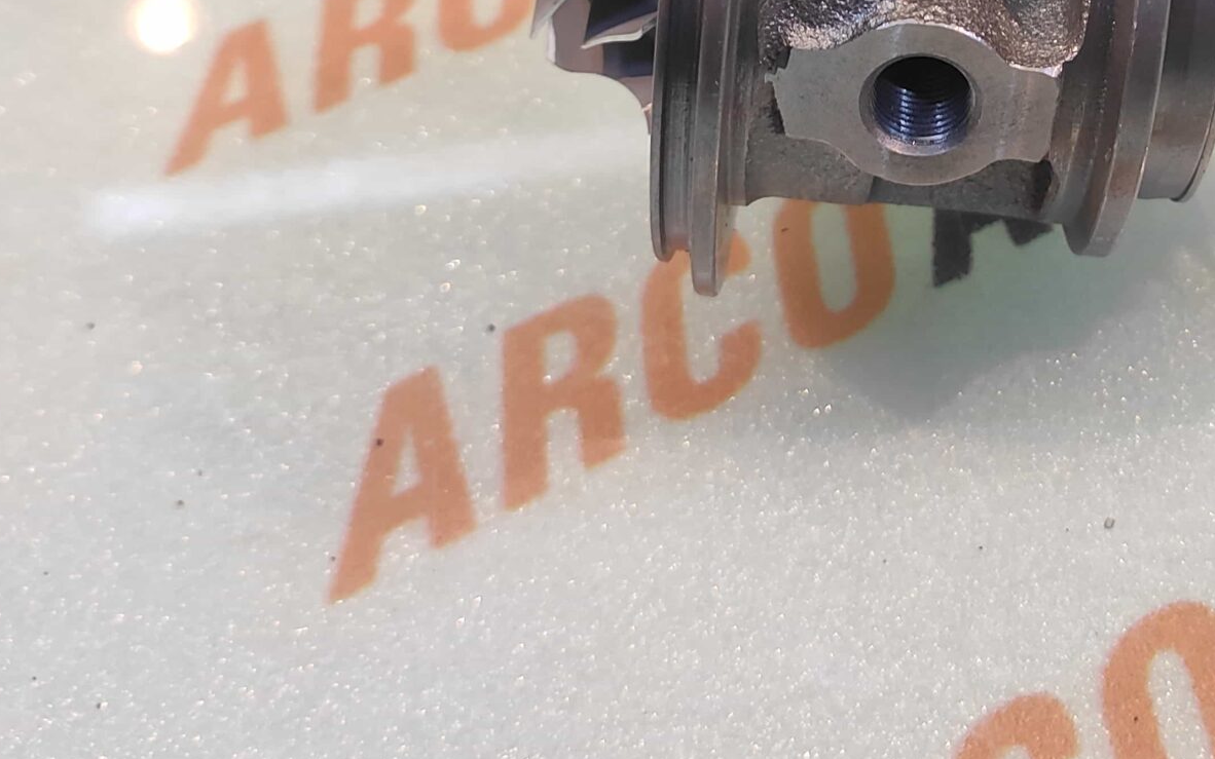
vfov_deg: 29.5
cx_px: 971
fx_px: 1292
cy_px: -77
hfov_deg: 47.6
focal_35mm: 39
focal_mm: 4.74
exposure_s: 1/33
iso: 194
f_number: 1.79
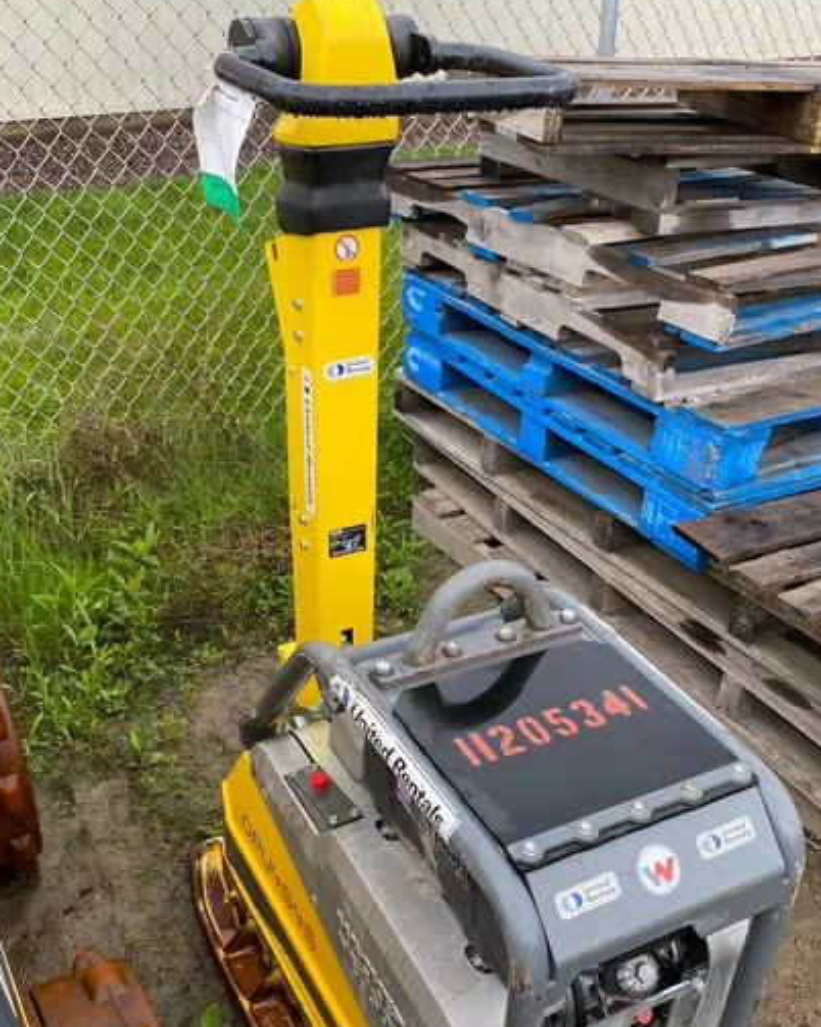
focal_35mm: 37
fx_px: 1124
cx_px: 441
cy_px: 687
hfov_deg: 40.1
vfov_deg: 48.3
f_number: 1.8
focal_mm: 4.25
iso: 40
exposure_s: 1/122
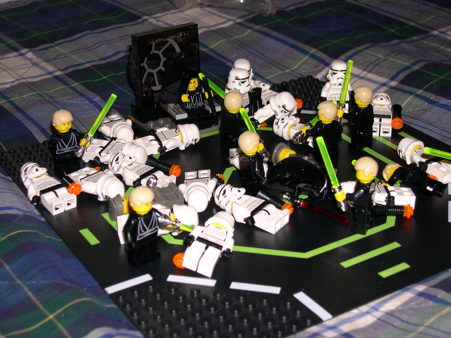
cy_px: 169
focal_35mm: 62
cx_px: 226
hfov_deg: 31.2
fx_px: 808
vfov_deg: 23.7
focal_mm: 13.2
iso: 100
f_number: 3.5
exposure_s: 1/60
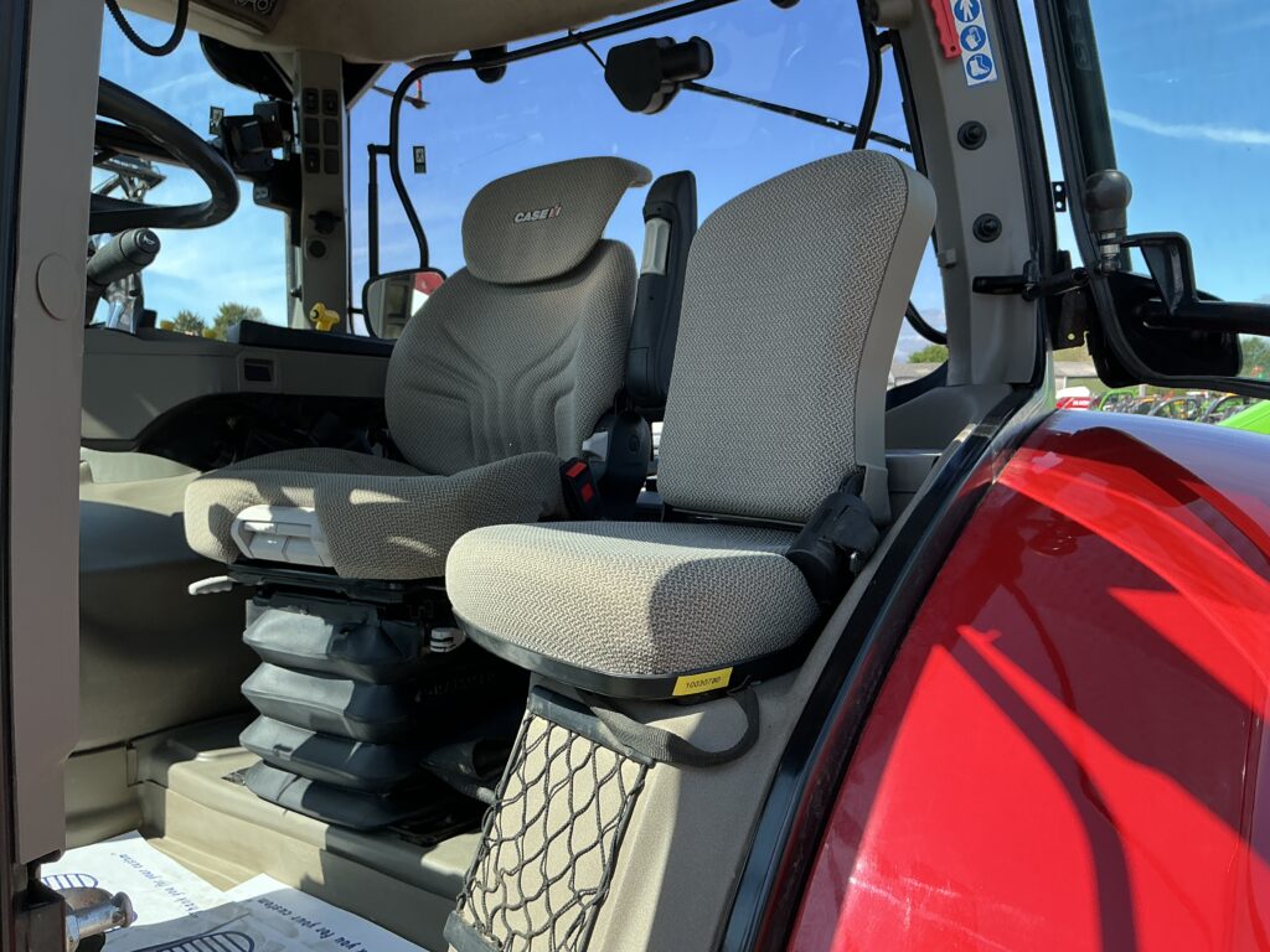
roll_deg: -0.7
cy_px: 476
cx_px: 635
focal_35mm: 28
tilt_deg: -3.3
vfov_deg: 49.7
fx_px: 1027
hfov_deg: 63.4
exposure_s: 1/491
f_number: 1.8
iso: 25
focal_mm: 3
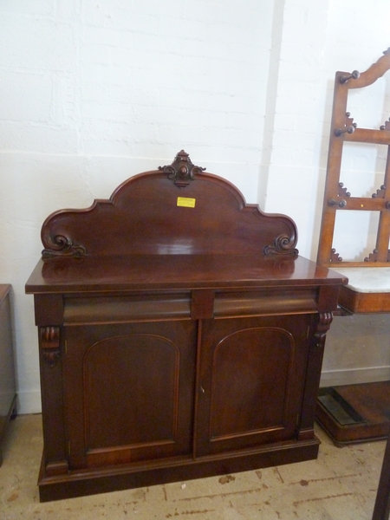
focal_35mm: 25
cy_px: 260
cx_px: 195
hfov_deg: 54.9
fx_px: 376
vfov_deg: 69.4
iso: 400
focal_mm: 4.1
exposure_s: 1/20
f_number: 3.3
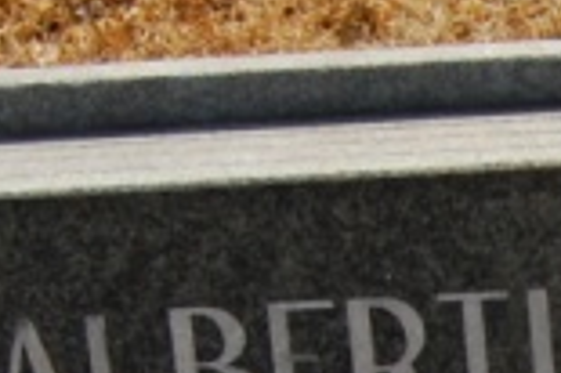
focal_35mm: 306
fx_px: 4768
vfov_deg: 4.4
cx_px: 1071
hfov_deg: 6.6
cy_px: 907
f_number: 7.1
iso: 400
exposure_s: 1/800
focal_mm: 31
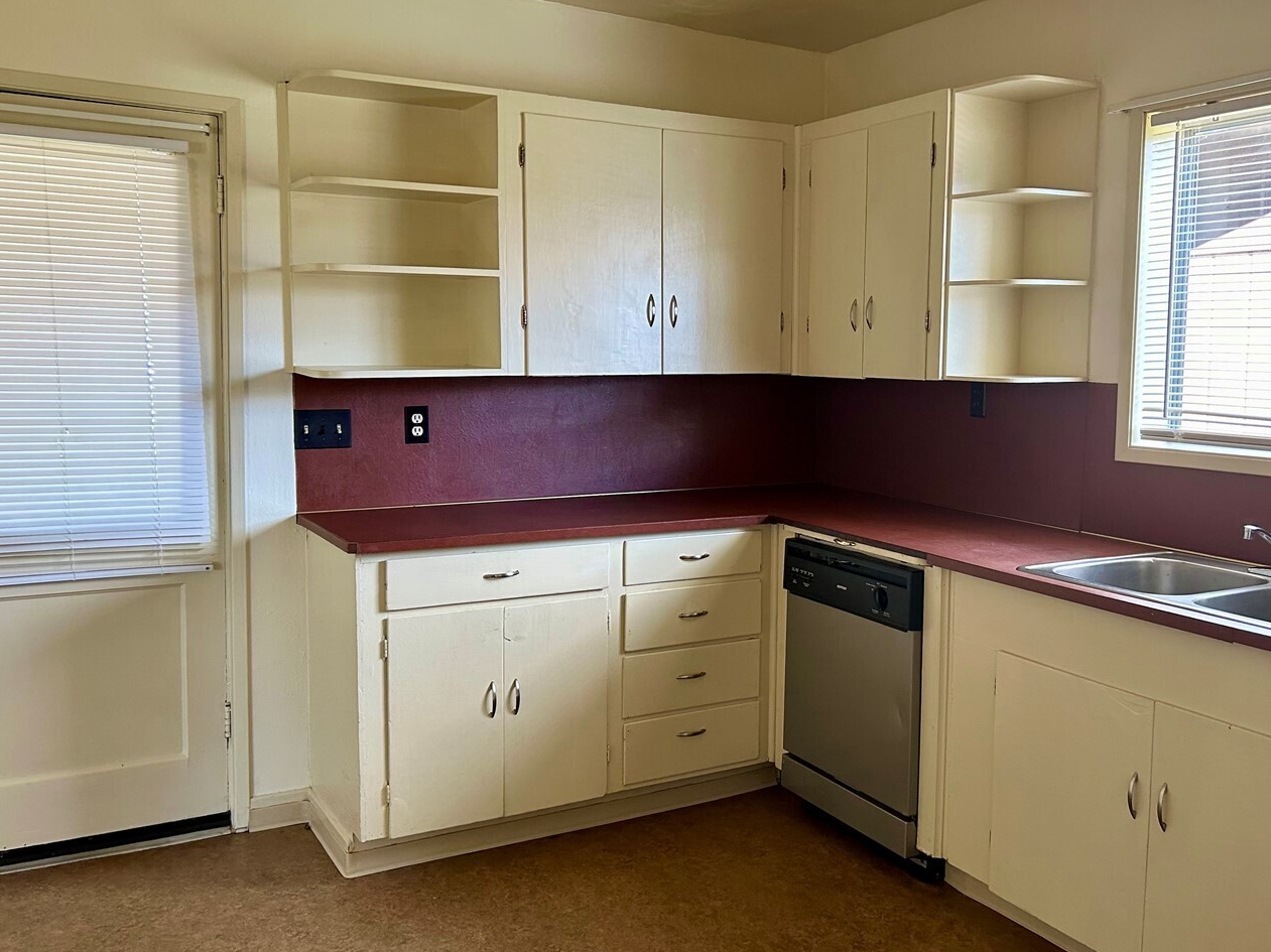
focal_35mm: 33
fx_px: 1211
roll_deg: +0.2
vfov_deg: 42.9
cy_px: 438
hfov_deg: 55.0
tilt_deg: -5.7
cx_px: 755
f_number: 1.5
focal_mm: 5.7
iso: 125
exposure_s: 1/114
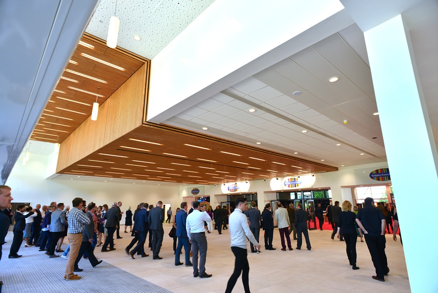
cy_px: 146
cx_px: 219
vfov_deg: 62.0
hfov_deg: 83.9
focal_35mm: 20
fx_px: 243
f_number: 8
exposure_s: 1/50
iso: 200
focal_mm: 20
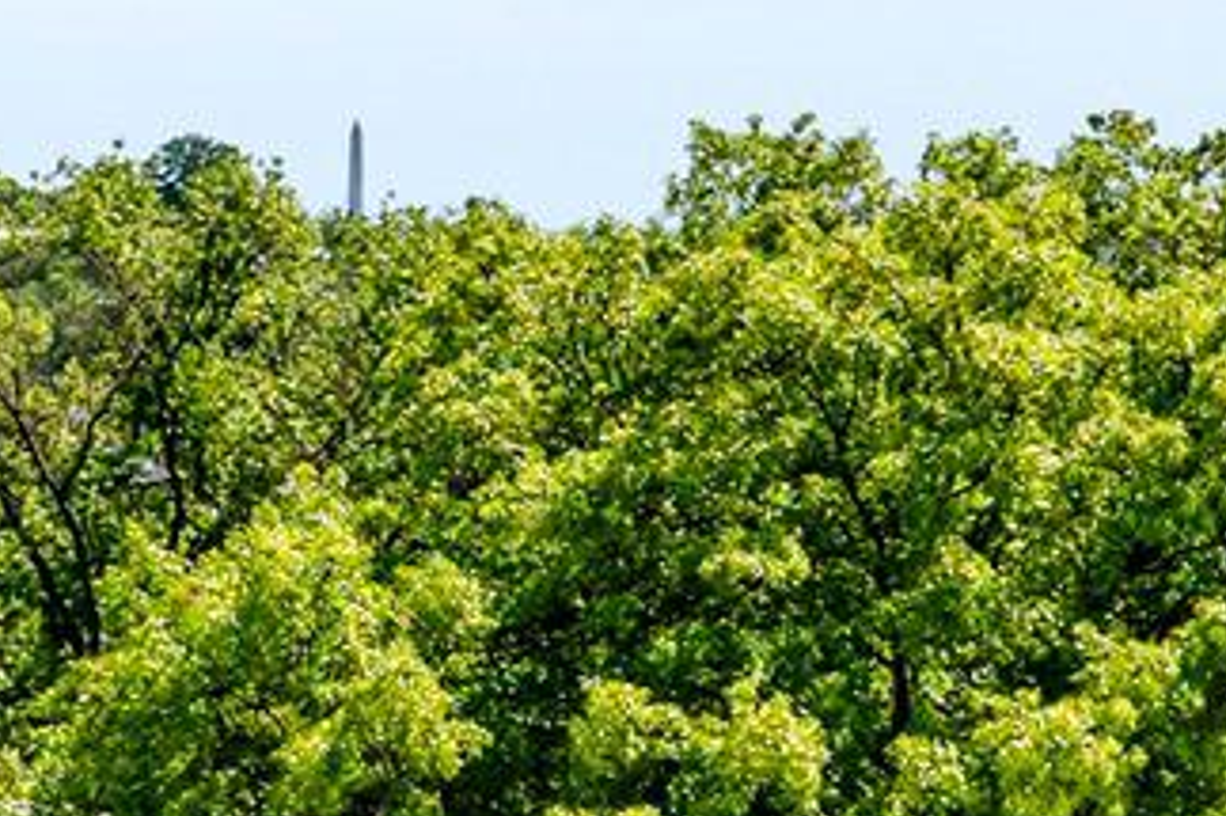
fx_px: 7556
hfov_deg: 9.2
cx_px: -27
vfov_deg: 6.2
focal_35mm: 222
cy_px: 423
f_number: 4
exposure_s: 1/4000
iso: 100
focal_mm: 35
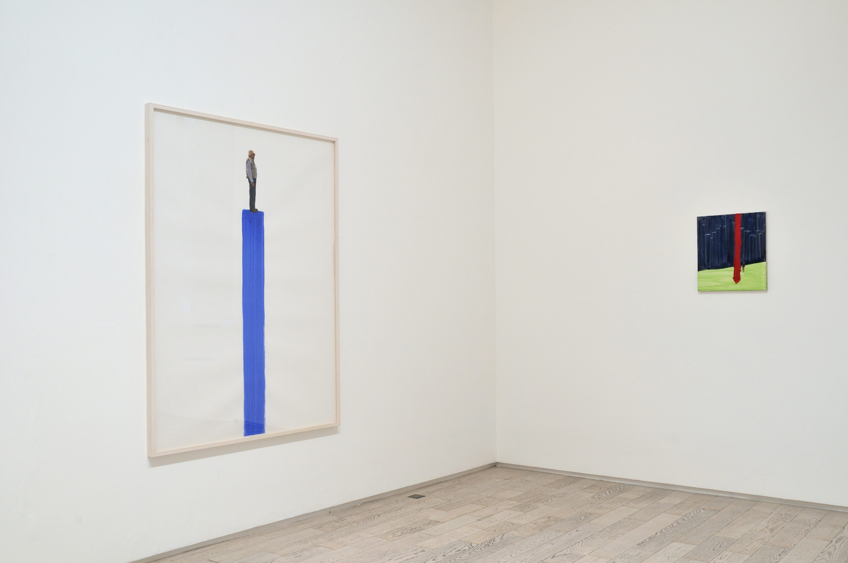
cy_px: 282
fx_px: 847
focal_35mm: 36
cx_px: 424
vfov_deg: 36.8
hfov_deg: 53.2
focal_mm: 24
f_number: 11
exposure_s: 1.6
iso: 200
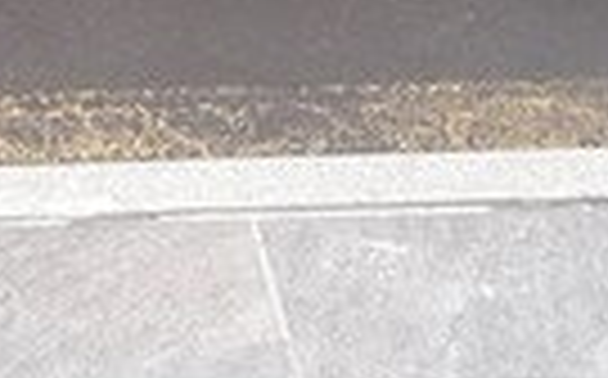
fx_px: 2400
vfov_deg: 8.4
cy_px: -439
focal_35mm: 145
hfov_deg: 14.2
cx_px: -27
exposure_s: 1/100
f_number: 1.9
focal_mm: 3.7
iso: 50
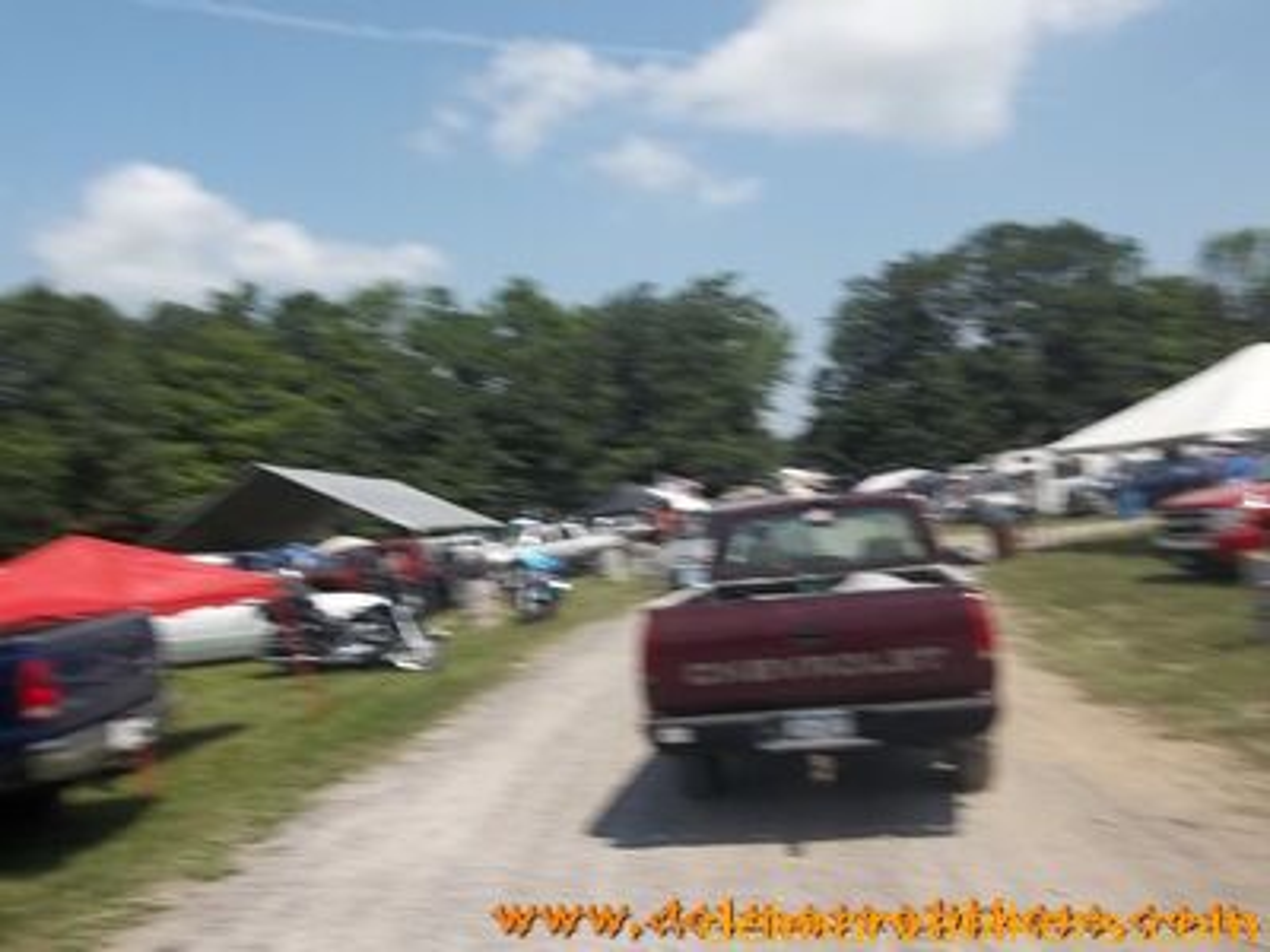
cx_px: 635
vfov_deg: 44.2
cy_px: 476
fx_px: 1174
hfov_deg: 56.8
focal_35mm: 32
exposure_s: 1/160
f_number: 9.4
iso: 80
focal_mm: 5.7
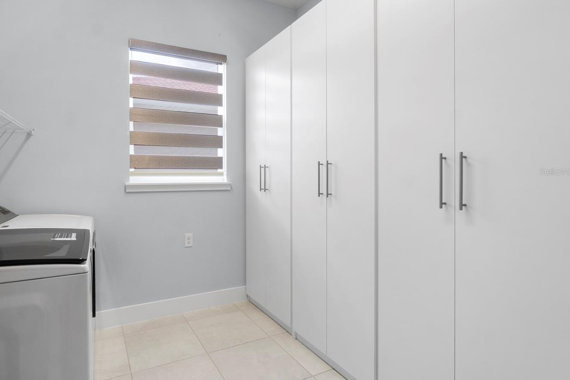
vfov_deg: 67.2
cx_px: 236
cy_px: 172
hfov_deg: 89.2
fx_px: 285
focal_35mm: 18
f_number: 9
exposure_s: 1/3
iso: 100
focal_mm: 10
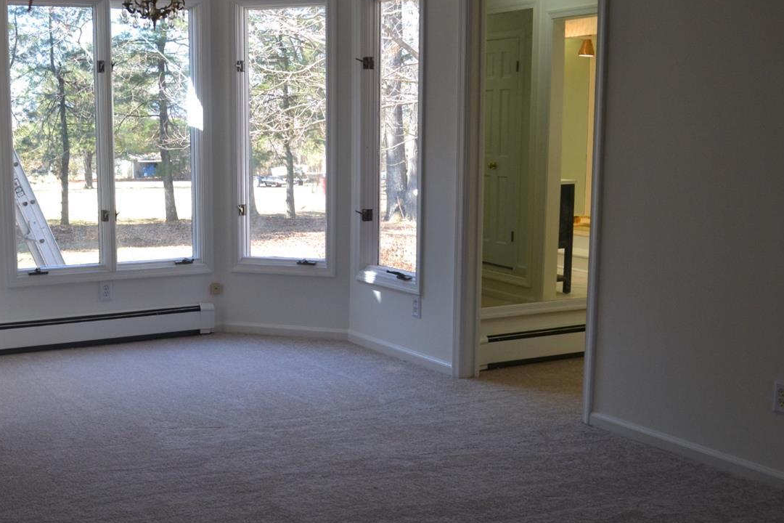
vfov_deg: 27.0
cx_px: 259
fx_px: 1089
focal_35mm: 50
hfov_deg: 39.1
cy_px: 289
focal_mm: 24
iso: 400
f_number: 8
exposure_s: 1/60
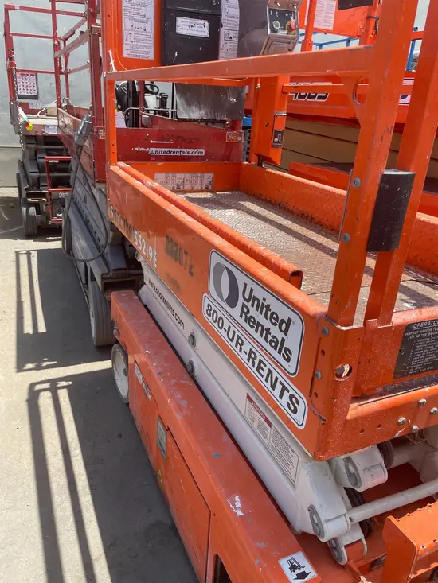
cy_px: 292
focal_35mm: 26
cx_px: 219
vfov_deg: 67.3
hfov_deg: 53.1
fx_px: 439
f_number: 1.6
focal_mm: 4.2
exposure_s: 1/1531
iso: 32
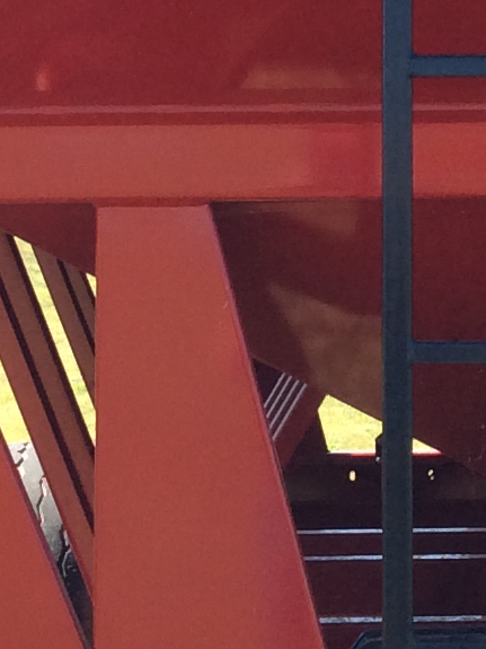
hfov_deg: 10.3
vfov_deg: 13.4
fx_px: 2697
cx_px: 347
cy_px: -123
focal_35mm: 144
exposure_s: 1/371
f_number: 2.4
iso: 32
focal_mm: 3.3
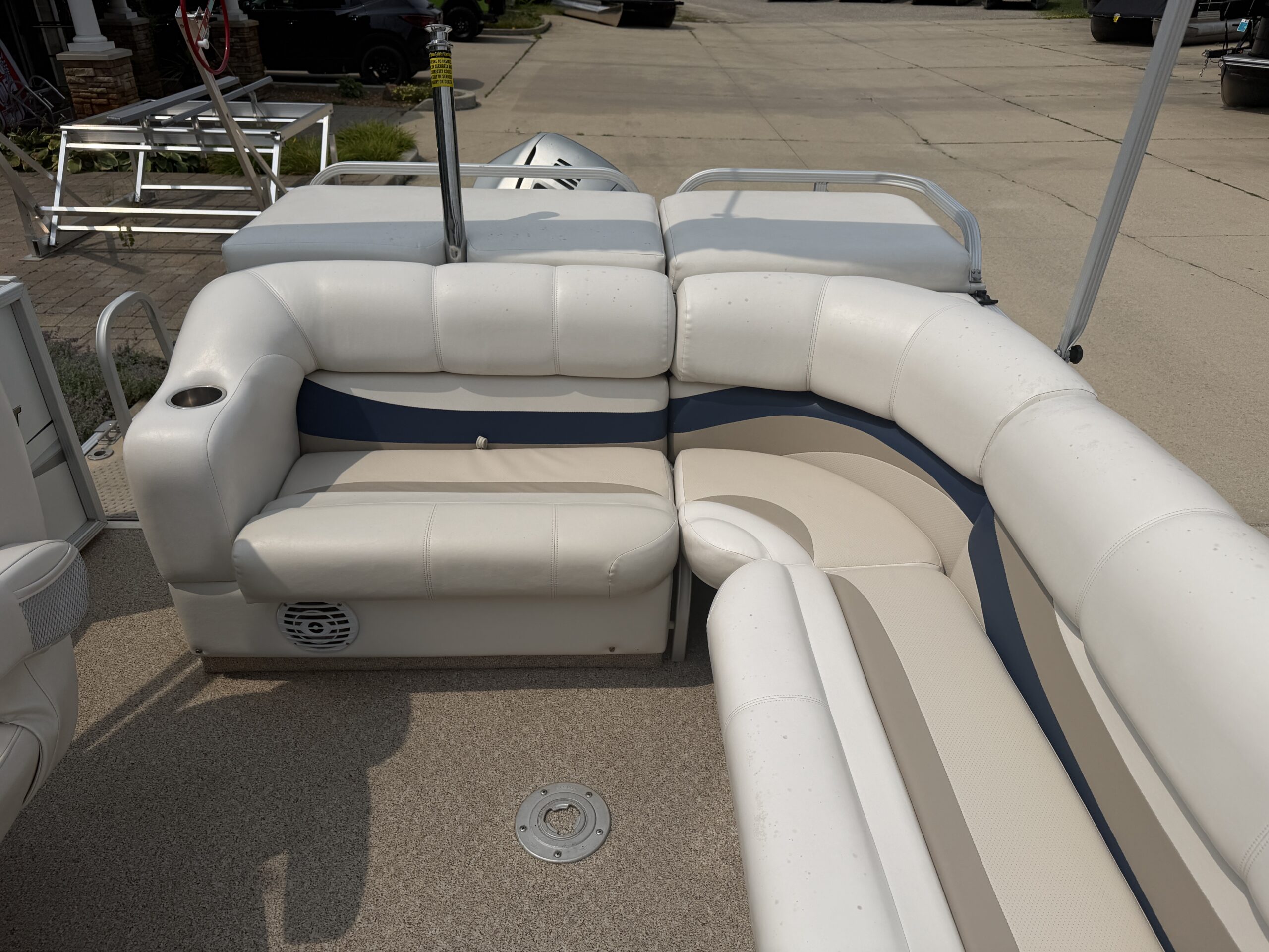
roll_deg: -0.5
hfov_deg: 71.6
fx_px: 880
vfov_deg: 56.8
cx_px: 634
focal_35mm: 24
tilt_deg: -30.7
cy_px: 476
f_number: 1.78
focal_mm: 6.76
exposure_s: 1/14286
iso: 80
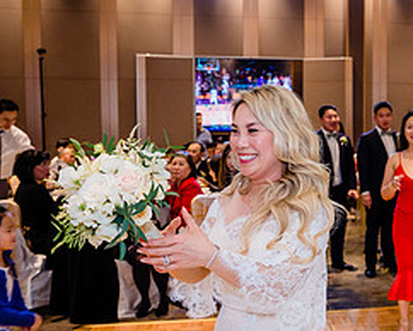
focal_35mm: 54
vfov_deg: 28.1
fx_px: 661
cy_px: 177
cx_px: 449
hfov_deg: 31.1
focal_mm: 24
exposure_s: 1/160
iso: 1000
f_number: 4
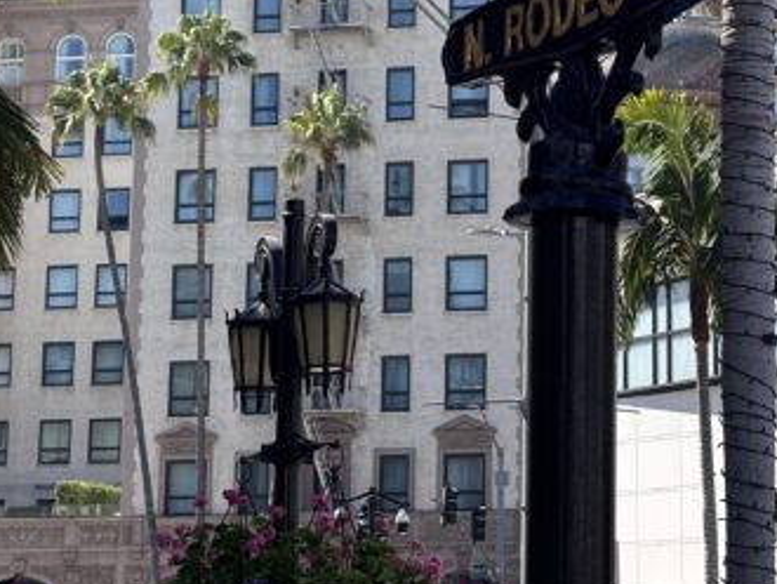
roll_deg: -0.3
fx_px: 2718
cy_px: 52
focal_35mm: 121
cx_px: 629
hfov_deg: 16.1
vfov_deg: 12.2
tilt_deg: +10.9
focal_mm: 5.96
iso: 40
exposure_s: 1/1522
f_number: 1.6
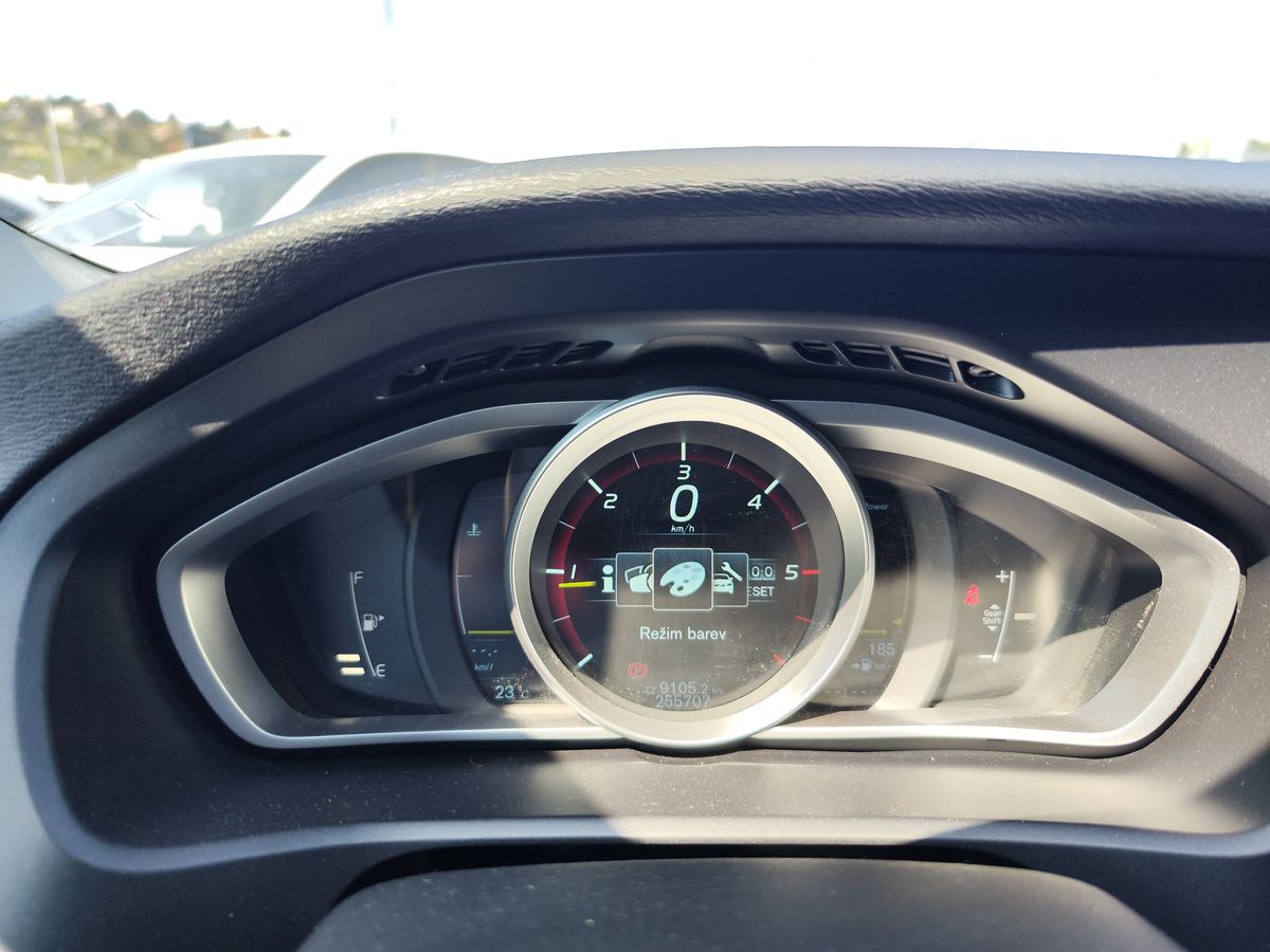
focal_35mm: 23
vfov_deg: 58.9
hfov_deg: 73.9
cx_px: 635
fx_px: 844
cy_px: 476
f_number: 1.69
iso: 50
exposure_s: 1/112
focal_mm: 7.01
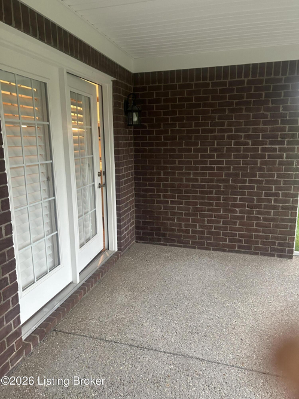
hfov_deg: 53.0
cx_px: 150
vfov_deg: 67.3
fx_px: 300
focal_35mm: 26
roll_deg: +0.9
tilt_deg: -11.8
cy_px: 200
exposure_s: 1/60
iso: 250
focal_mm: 5.7
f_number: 1.5
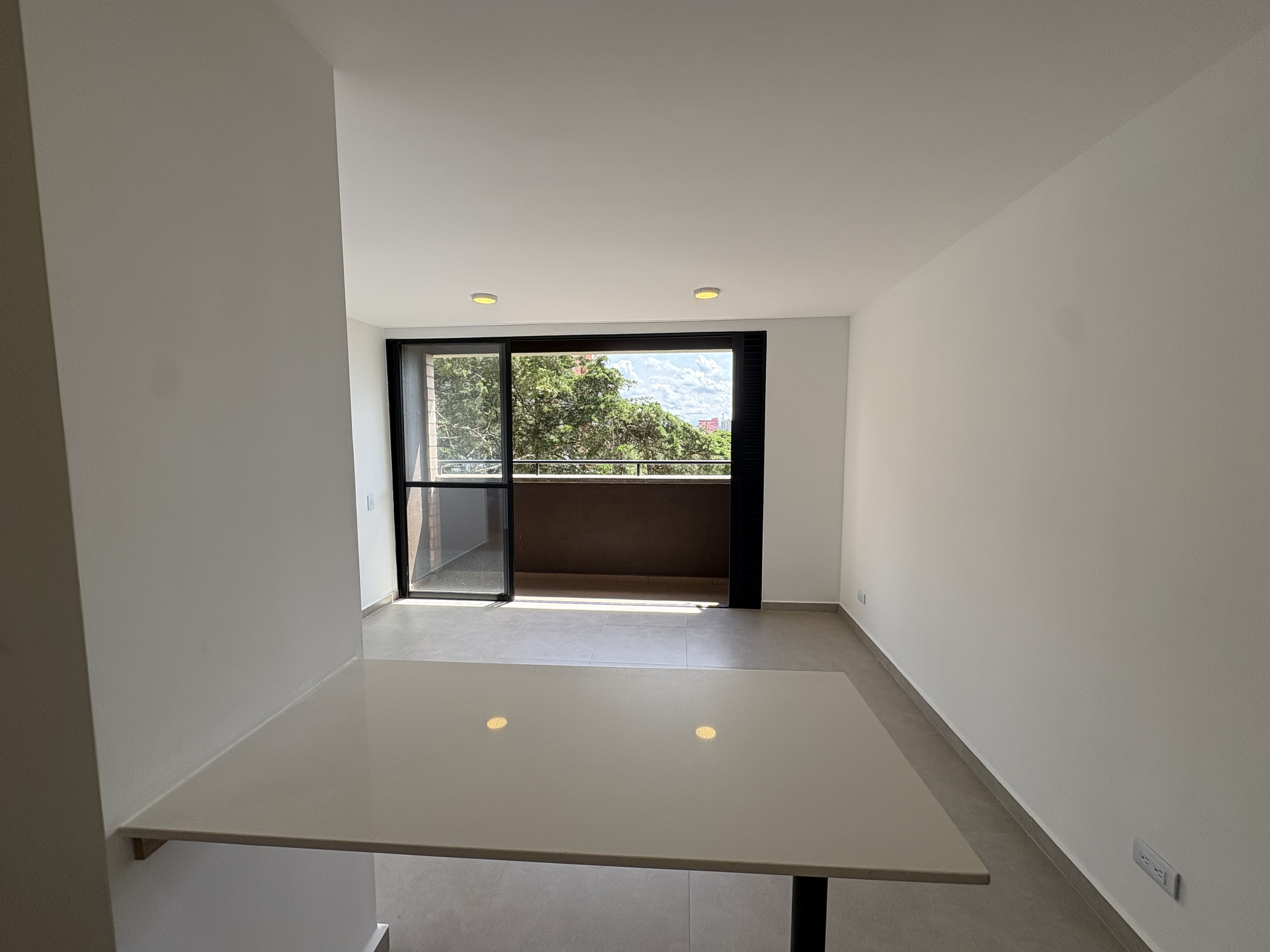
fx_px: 514
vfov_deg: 85.7
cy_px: 476
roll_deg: +0.7
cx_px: 635
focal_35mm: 14
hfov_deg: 102.1
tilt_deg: -3.8
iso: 64
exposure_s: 1/261
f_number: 2.2
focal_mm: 2.22
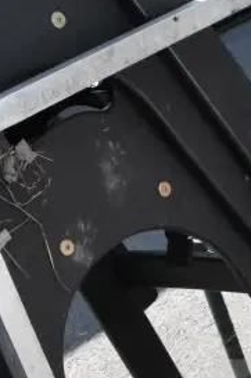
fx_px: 1162
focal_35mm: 111
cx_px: 377
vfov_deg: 18.2
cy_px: 315
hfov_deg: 11.8
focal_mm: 22
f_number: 20
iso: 6400
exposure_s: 1/1600
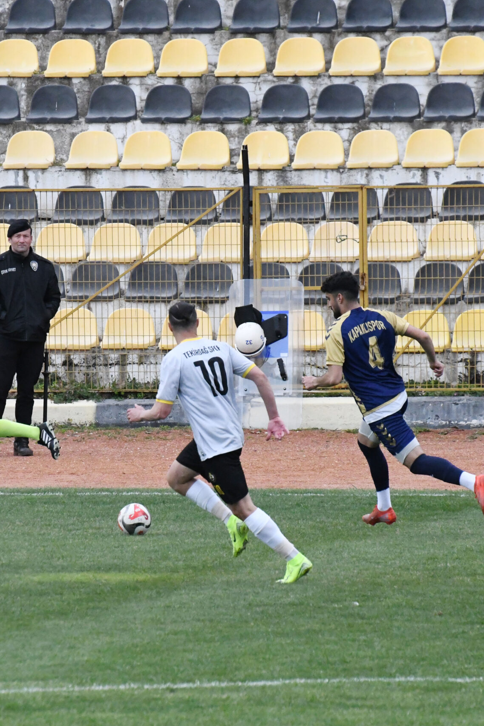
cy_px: 363
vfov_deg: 3.8
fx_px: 10909
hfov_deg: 2.5
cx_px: 153
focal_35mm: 541
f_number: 8
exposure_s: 1/6400
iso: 5000
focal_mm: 240
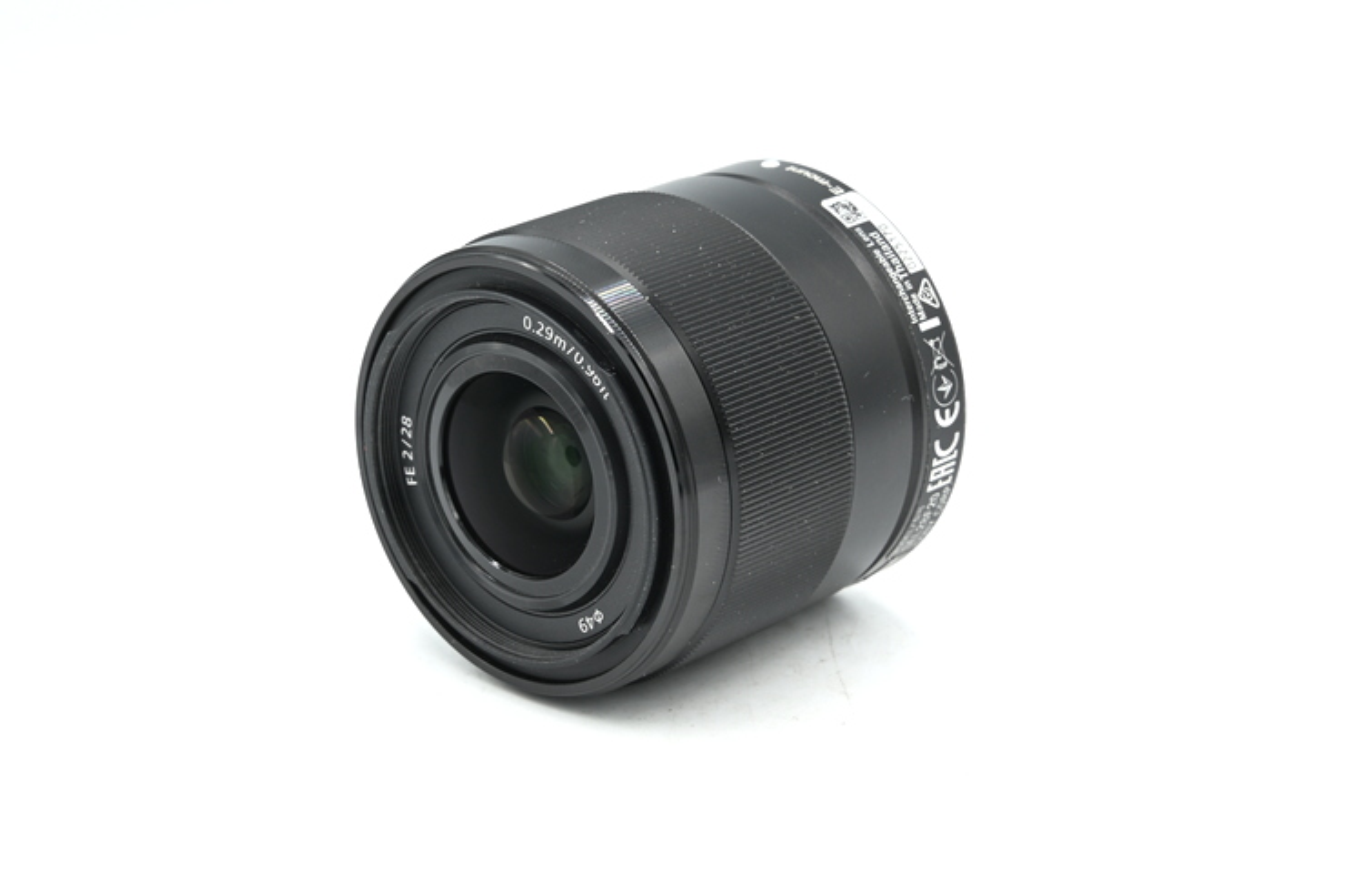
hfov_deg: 27.0
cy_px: 448
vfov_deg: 18.2
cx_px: 672
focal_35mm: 75
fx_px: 2801
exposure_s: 1/10
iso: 100
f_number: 14
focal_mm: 75
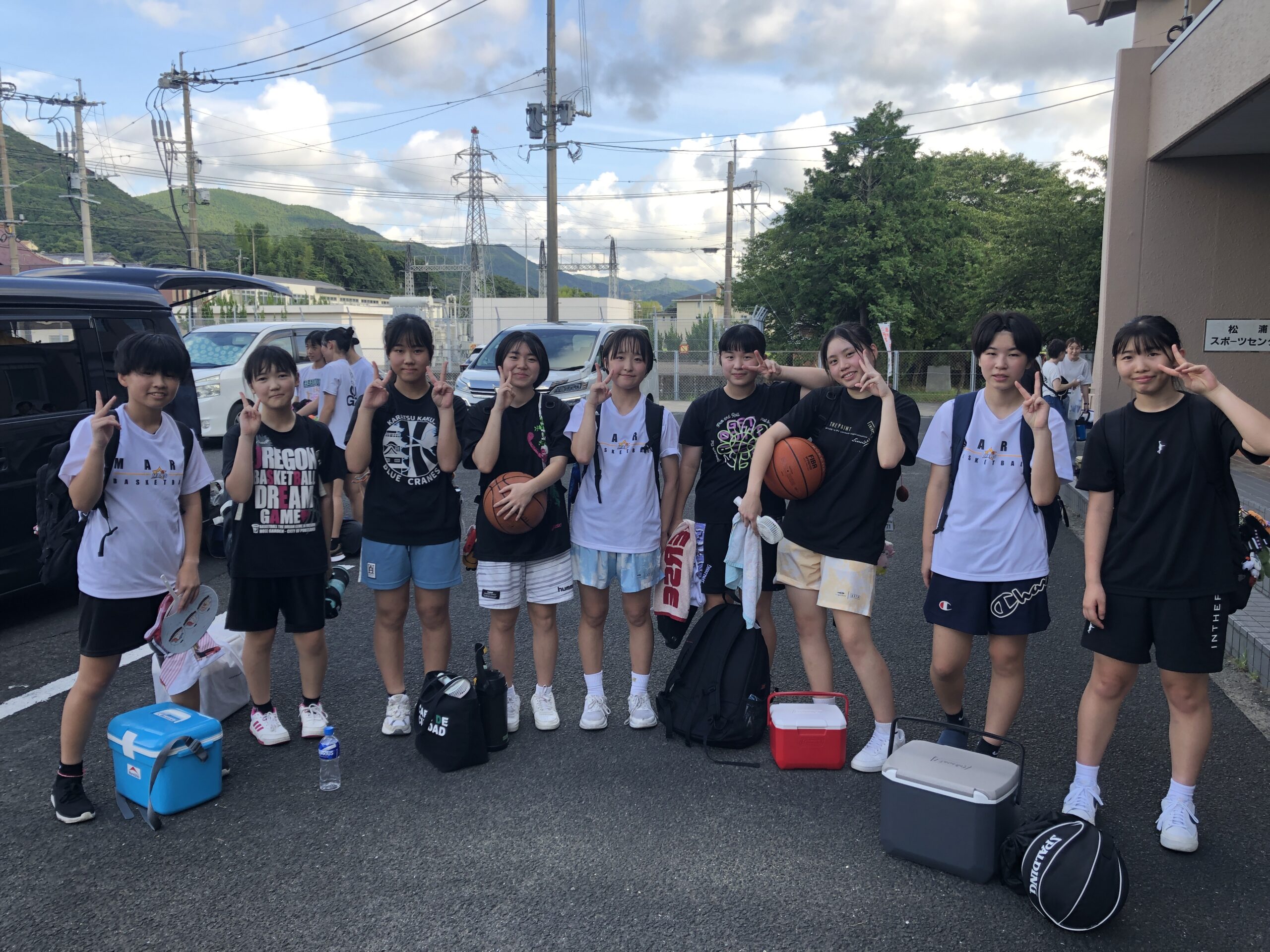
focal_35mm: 28
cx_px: 635
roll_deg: +0.9
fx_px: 1027
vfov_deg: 49.7
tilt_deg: -6.7
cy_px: 476
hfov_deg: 63.4
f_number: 1.8
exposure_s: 1/177
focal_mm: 4
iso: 20
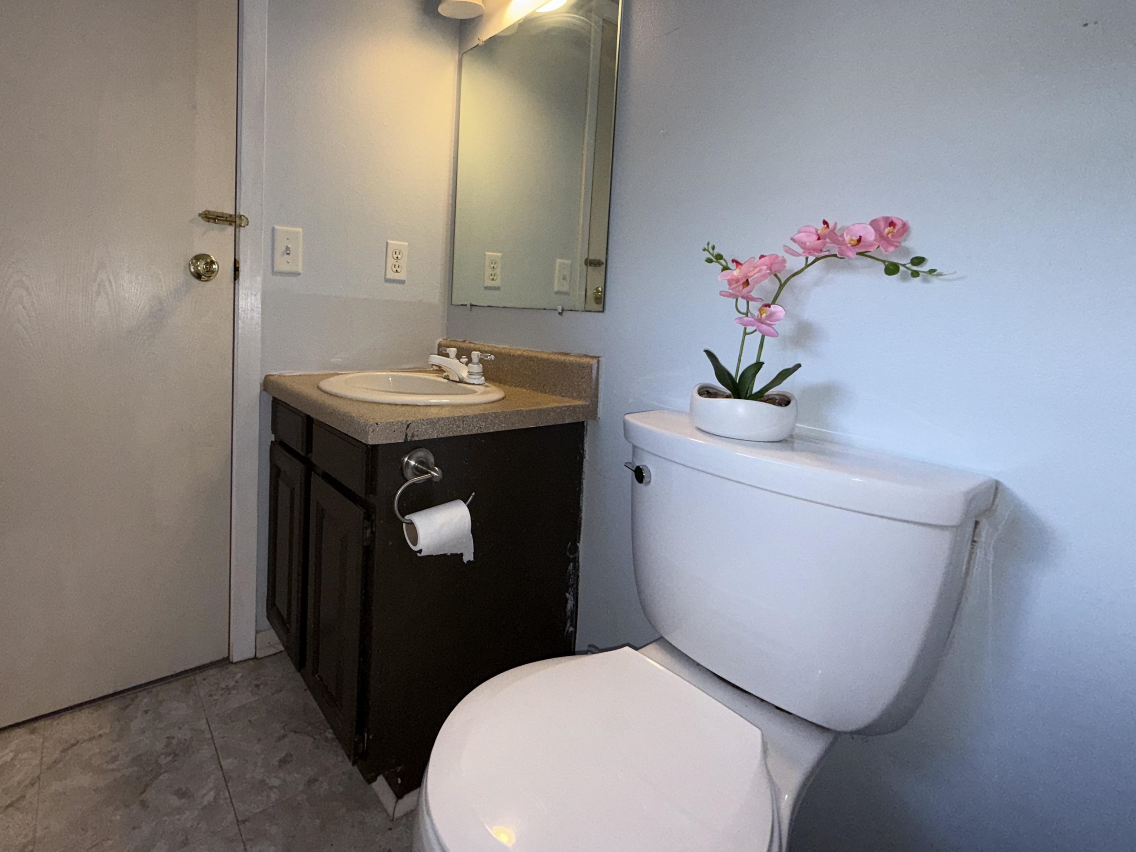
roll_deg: -2.4
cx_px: 459
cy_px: 341
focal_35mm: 17
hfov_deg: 90.0
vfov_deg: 73.9
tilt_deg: -2.9
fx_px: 558
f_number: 2.2
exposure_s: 1/120
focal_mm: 2.22
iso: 100
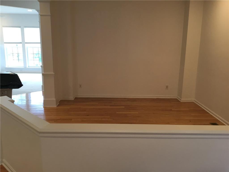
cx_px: 114
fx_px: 205
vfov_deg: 45.4
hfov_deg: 58.4
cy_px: 86
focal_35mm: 31
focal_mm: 3.3
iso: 50
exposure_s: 1/30
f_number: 2.4
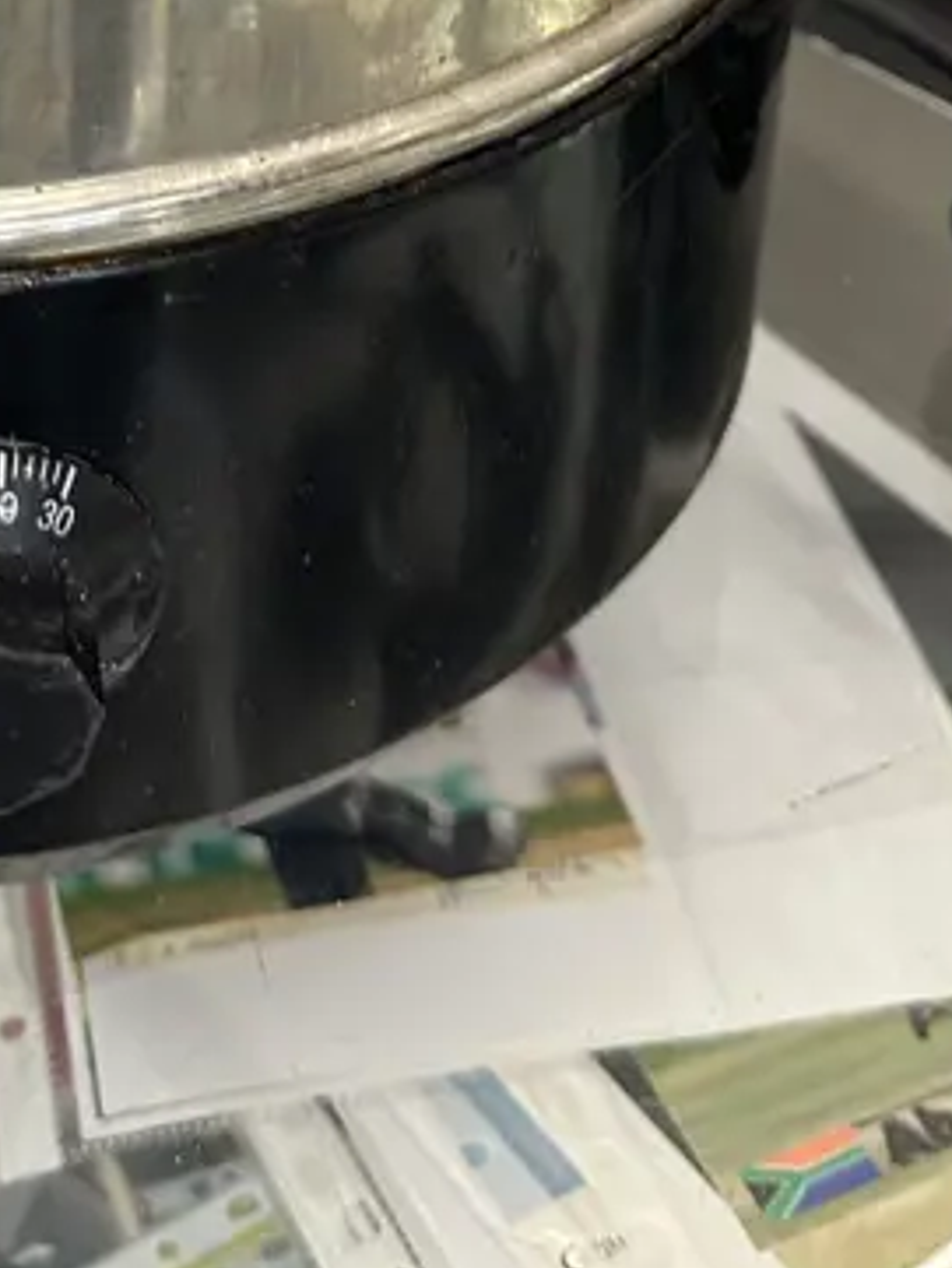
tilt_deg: -23.8
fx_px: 2492
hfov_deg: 21.3
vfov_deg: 24.7
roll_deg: -0.9
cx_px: 176
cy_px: -397
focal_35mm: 68
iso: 200
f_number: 1.78
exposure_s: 1/50
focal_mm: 6.86
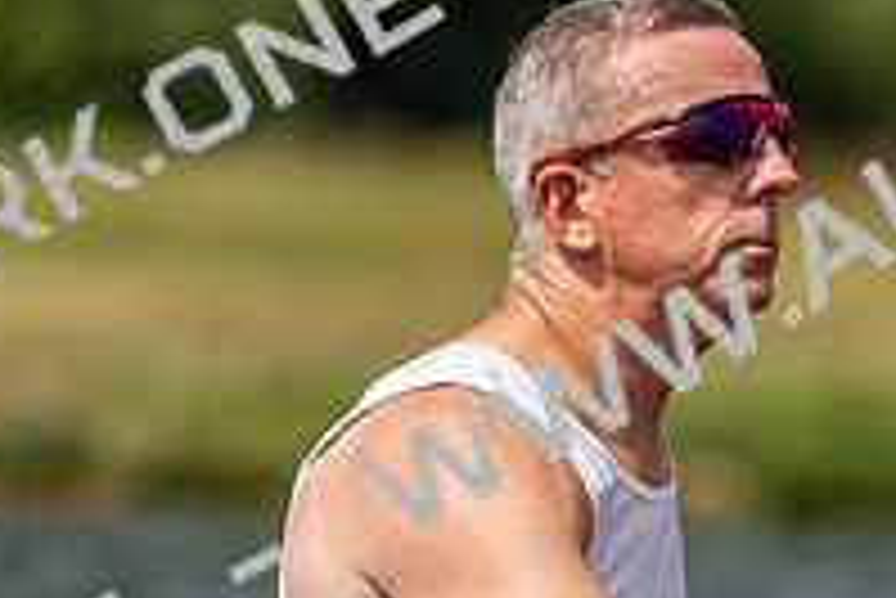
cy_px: 542
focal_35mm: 1080
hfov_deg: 1.9
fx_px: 26899
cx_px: 914
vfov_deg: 1.3
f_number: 6.3
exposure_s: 1/1600
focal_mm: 371
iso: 200
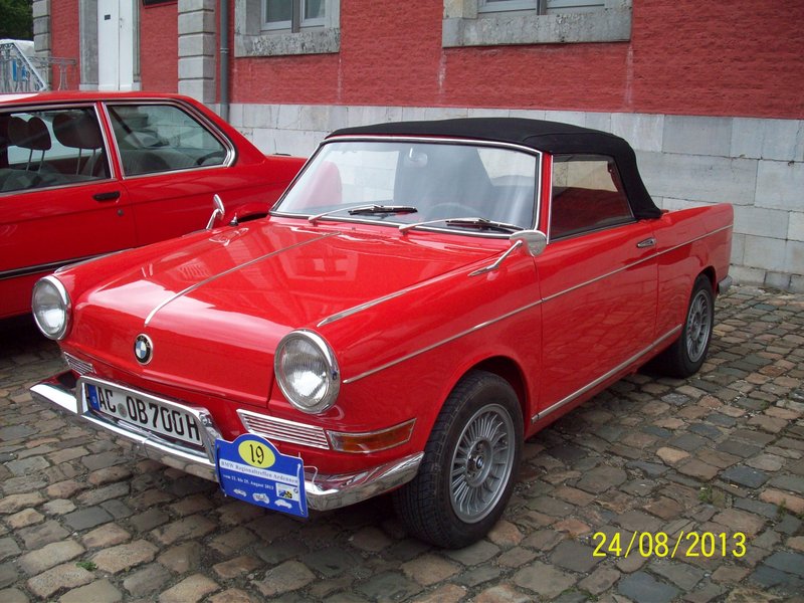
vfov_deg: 38.7
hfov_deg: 50.1
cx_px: 402
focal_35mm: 37
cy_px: 302
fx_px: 859
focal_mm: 6.2
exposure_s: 1/324
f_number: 2.8
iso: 80
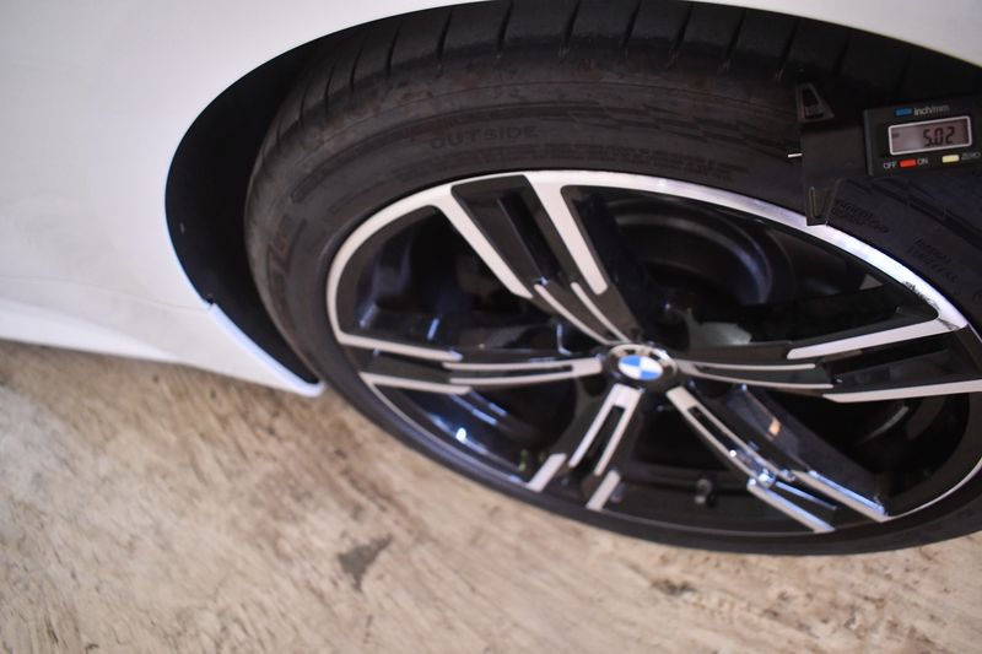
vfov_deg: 47.9
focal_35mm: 27
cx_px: 491
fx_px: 736
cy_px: 327
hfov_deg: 67.4
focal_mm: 18
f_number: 3.5
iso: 3600
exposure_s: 1/60
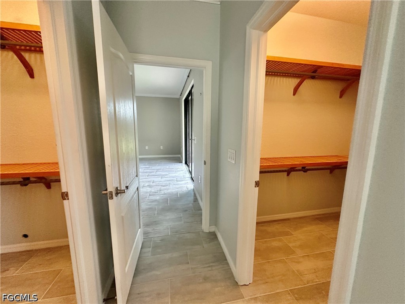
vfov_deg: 85.7
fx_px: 164
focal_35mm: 14
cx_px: 202
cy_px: 152
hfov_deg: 102.1
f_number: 2.2
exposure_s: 1/120
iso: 320
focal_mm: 2.22
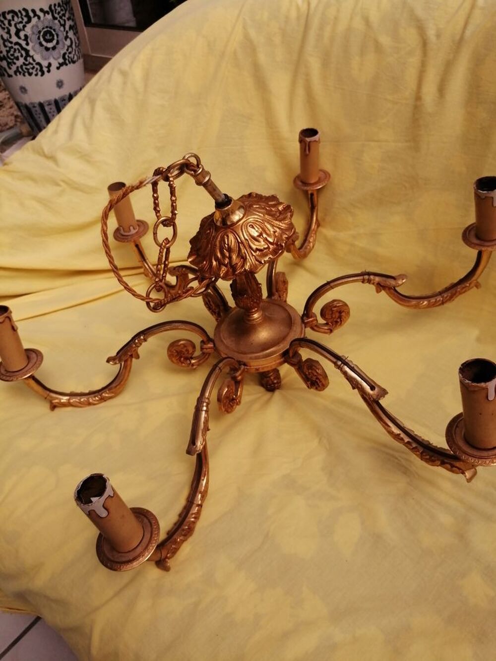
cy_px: 330
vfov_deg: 67.3
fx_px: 497
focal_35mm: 26
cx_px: 248
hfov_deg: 53.1
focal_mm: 3.46
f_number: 1.8
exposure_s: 1/2257
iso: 50
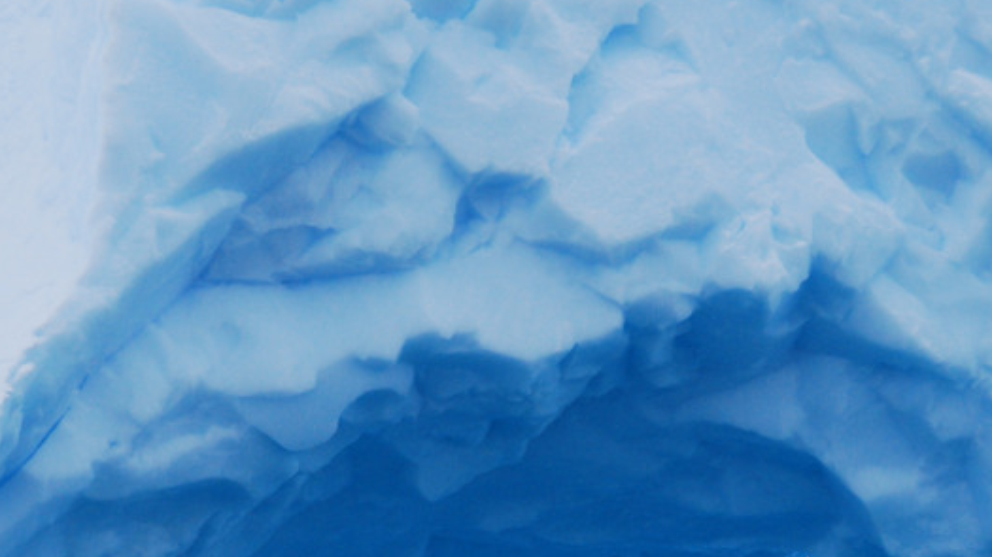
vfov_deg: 3.3
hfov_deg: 5.9
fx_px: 9579
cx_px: 1009
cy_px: 675
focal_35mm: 364
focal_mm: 95
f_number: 8
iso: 400
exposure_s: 1/1000
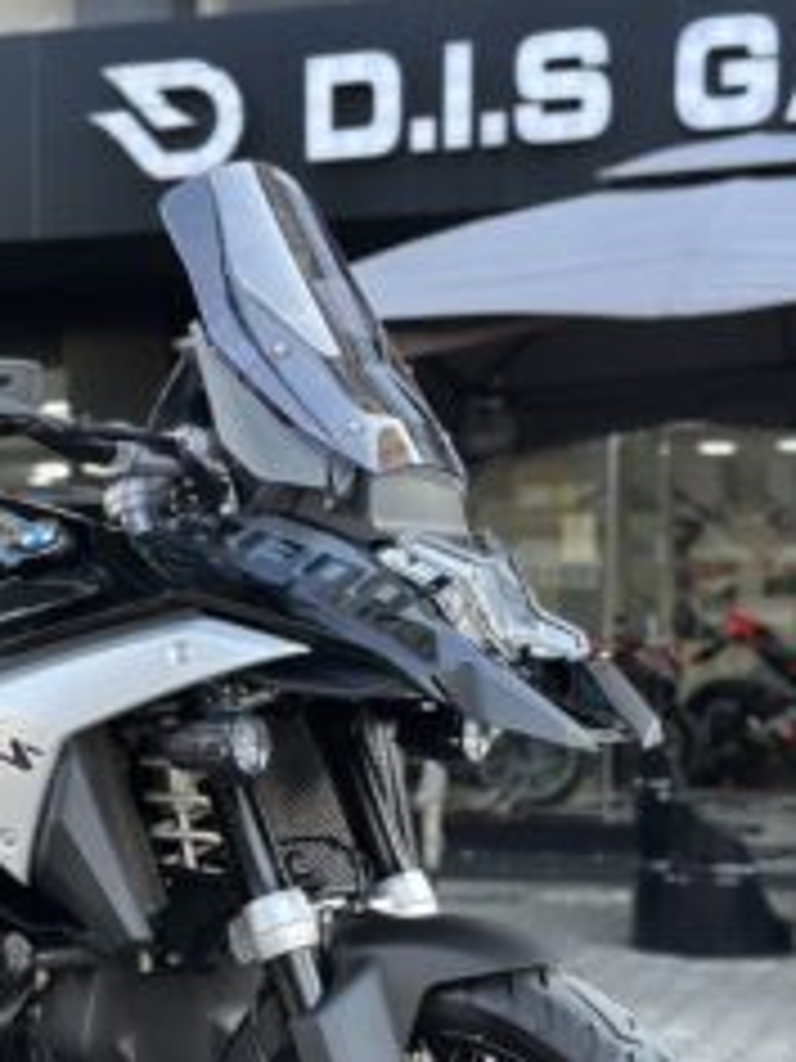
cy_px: 826
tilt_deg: -3.4
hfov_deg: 19.3
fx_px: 2330
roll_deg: -0.8
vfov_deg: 25.3
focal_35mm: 76
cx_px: 261
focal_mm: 6.86
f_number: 1.78
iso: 80
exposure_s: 1/176
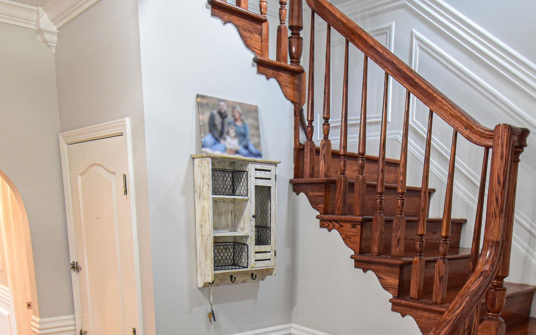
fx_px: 438
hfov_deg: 62.3
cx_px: 322
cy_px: 321
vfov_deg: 38.1
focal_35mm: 30
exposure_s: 1/15
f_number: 6.3
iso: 1600
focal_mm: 10
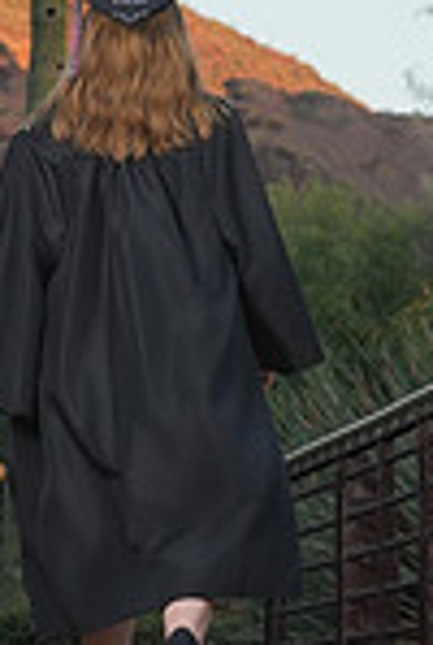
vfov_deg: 9.7
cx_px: 0
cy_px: 251
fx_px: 3789
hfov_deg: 6.5
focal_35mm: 211
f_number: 5.6
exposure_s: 1/250
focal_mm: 70
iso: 320
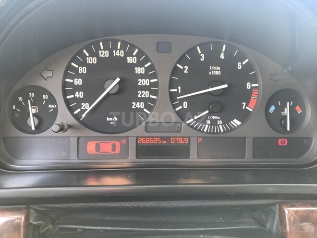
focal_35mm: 28
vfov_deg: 49.7
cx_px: 158
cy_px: 119
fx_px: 256
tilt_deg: -17.2
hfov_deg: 63.4
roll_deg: -0.6
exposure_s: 1/30
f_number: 1.8
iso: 25
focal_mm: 3.99
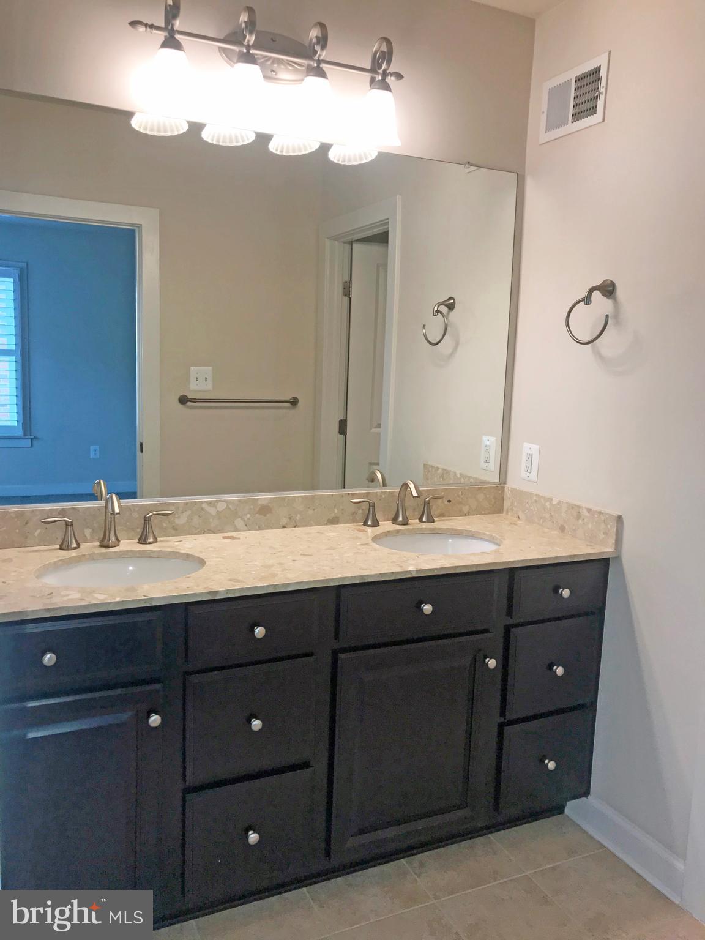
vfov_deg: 63.4
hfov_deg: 49.7
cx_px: 352
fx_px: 760
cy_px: 470
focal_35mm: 28
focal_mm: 3.99
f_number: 1.8
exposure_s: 1/77
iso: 20
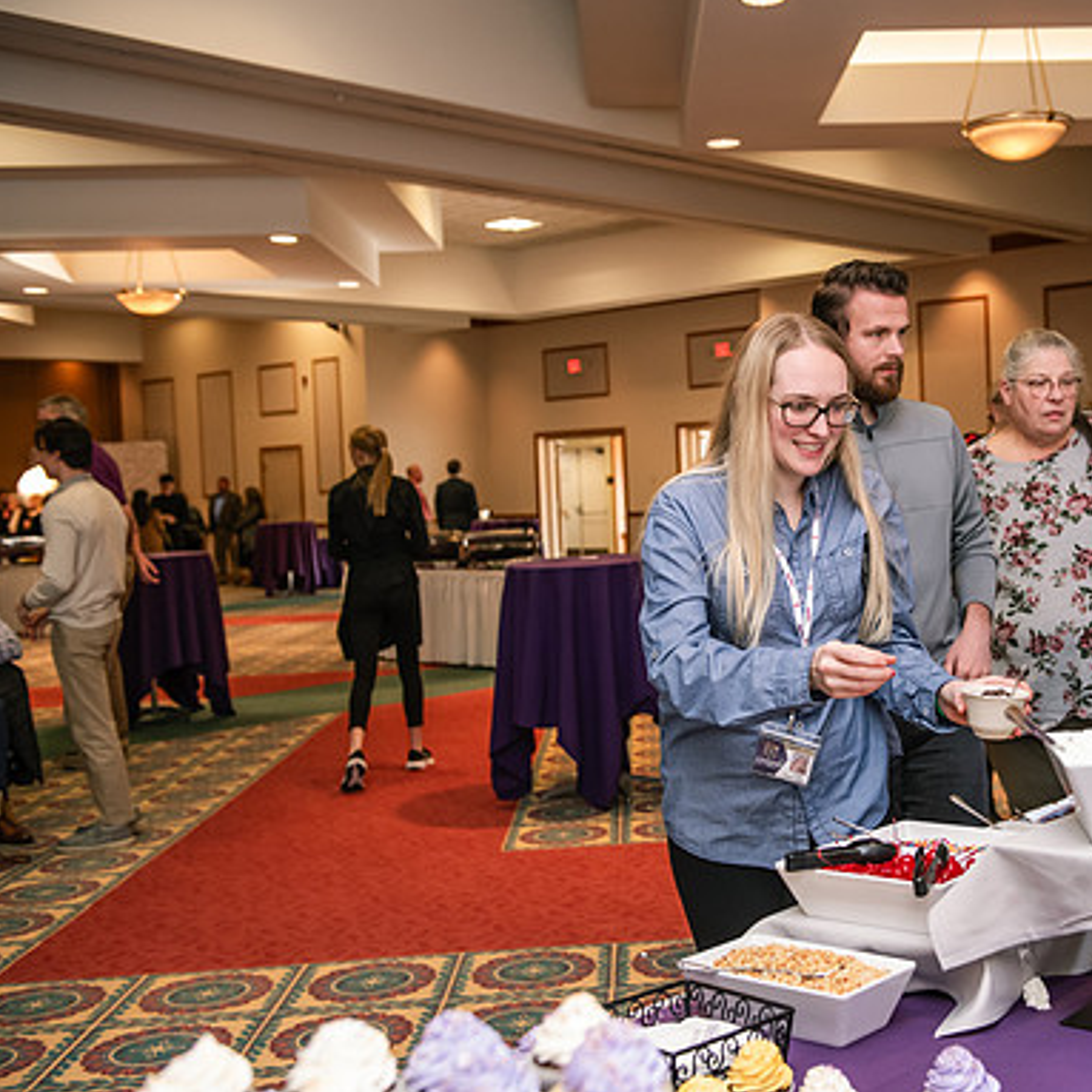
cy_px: 543
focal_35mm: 45
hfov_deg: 36.8
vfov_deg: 37.6
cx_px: 795
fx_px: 1606
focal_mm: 35
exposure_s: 1/125
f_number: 3.5
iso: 1600
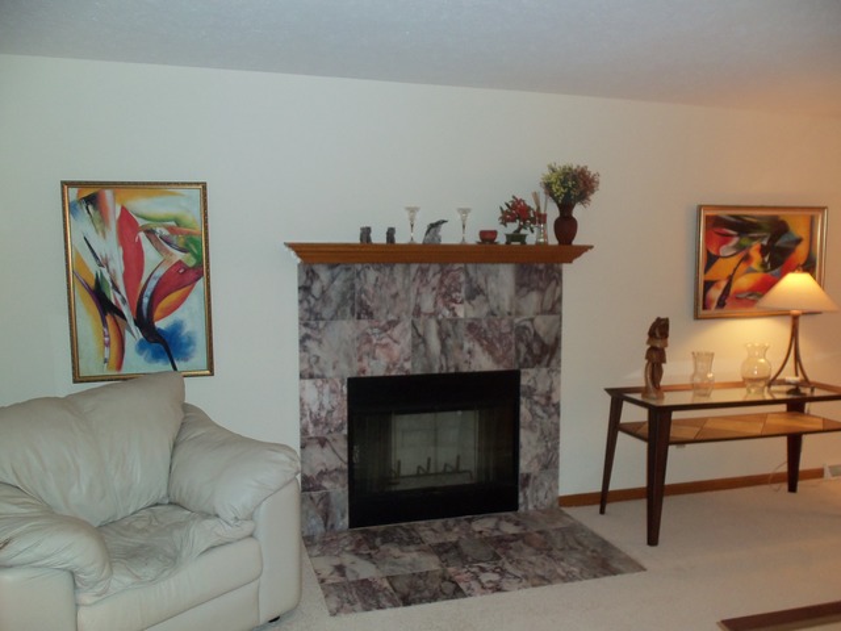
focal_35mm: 29
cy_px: 316
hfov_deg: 61.7
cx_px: 420
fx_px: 705
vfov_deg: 48.2
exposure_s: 1/30
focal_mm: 5.2
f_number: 3.4
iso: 100
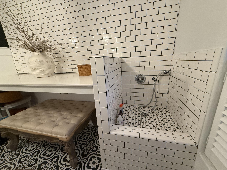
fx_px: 92
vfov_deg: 85.7
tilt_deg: -14.9
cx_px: 114
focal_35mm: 14
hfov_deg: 102.1
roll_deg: +3.6
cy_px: 85
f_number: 2.2
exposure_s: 1/60
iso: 500
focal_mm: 2.22
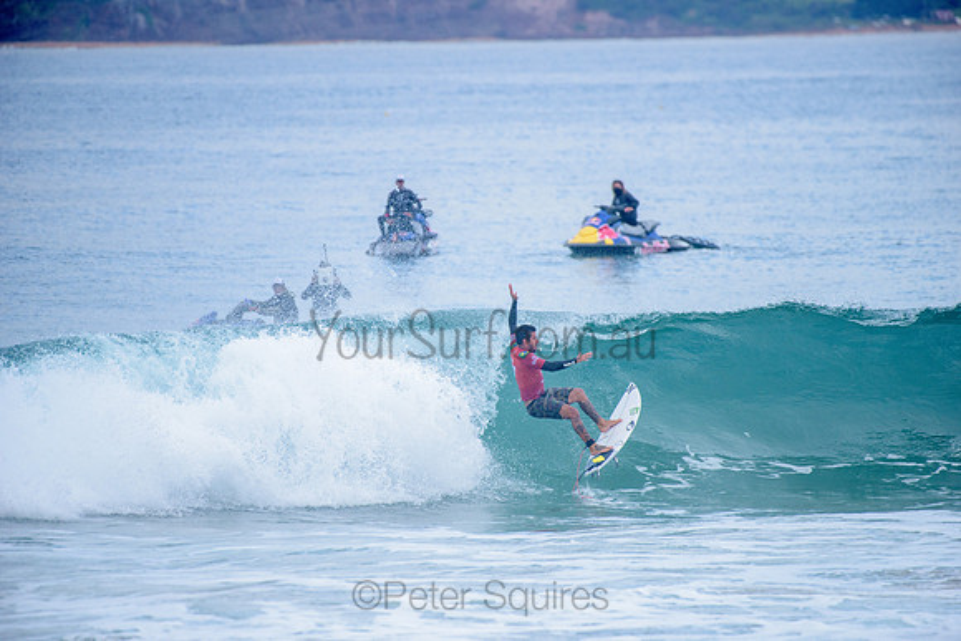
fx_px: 13350
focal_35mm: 500
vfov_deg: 2.8
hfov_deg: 4.1
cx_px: 480
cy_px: 320
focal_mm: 500
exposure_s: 1/2000
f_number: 5.6
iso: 400
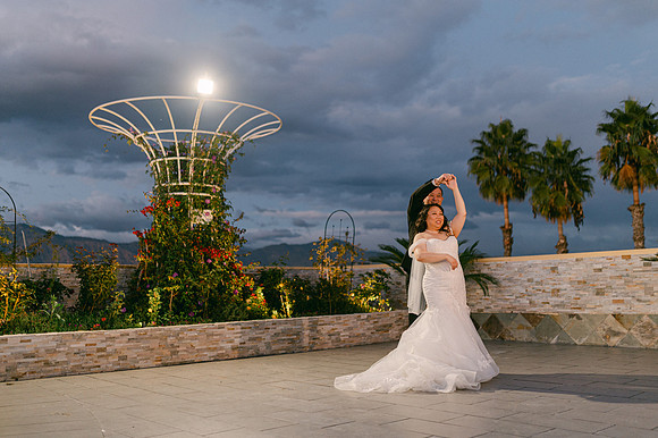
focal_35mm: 36
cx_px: 322
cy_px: 214
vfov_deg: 36.4
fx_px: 665
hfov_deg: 52.6
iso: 250
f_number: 1.4
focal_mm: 35
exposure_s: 1/125
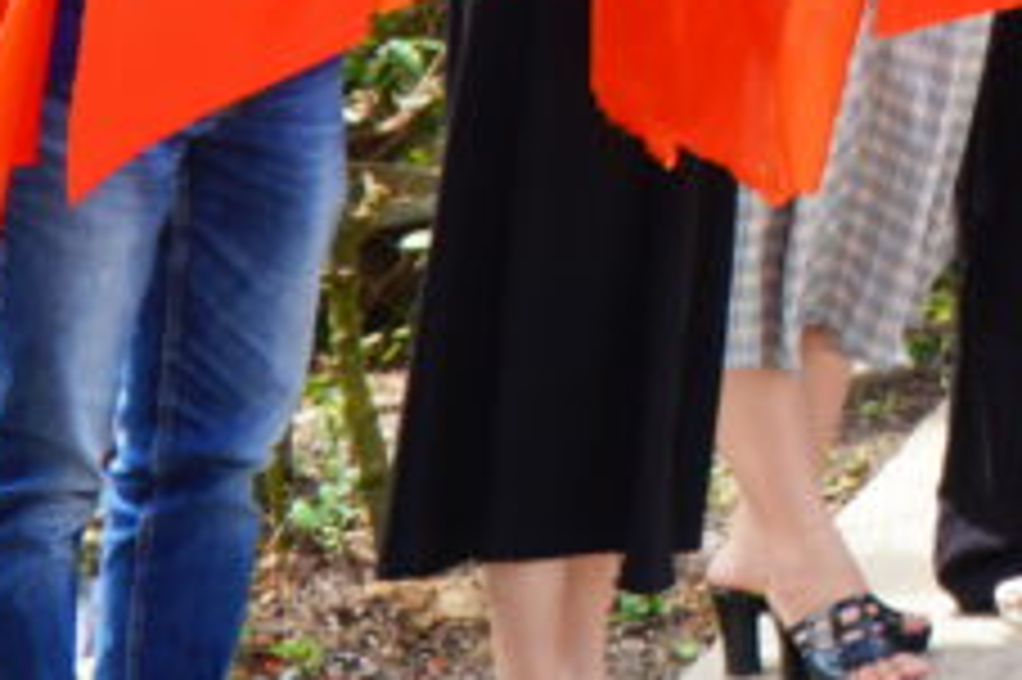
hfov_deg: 12.5
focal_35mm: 142
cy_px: -615
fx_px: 4035
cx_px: 2103
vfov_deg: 9.1
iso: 100
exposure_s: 1/125
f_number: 4.5
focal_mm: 21
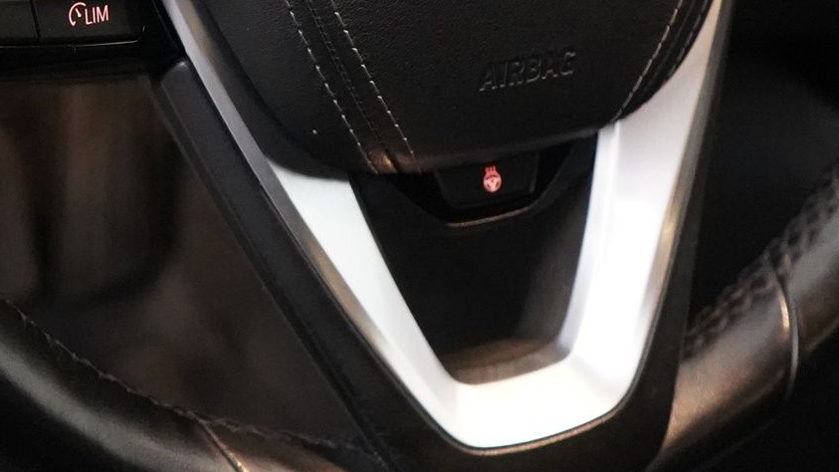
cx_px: 350
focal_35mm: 87
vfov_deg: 13.3
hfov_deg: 24.4
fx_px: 1935
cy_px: -166
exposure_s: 1/160
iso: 12800
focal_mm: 28
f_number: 3.5
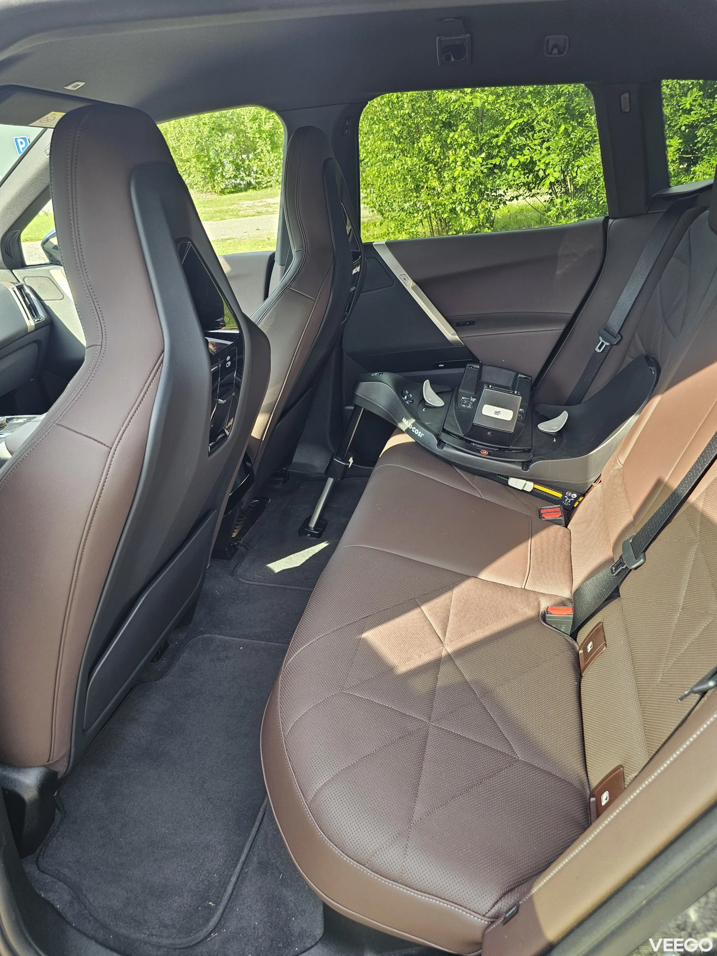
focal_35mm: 23
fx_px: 635
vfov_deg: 73.9
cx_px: 358
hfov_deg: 58.9
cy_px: 478
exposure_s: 1/100
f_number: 1.7
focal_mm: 6.3
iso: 64
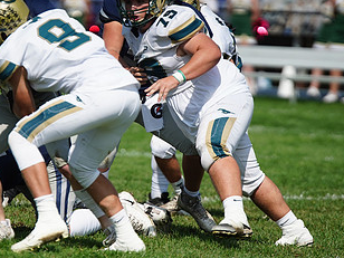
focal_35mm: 543
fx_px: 5396
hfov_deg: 3.7
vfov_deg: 2.7
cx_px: 104
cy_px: 123
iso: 400
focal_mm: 300
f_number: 2.8
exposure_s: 1/8000
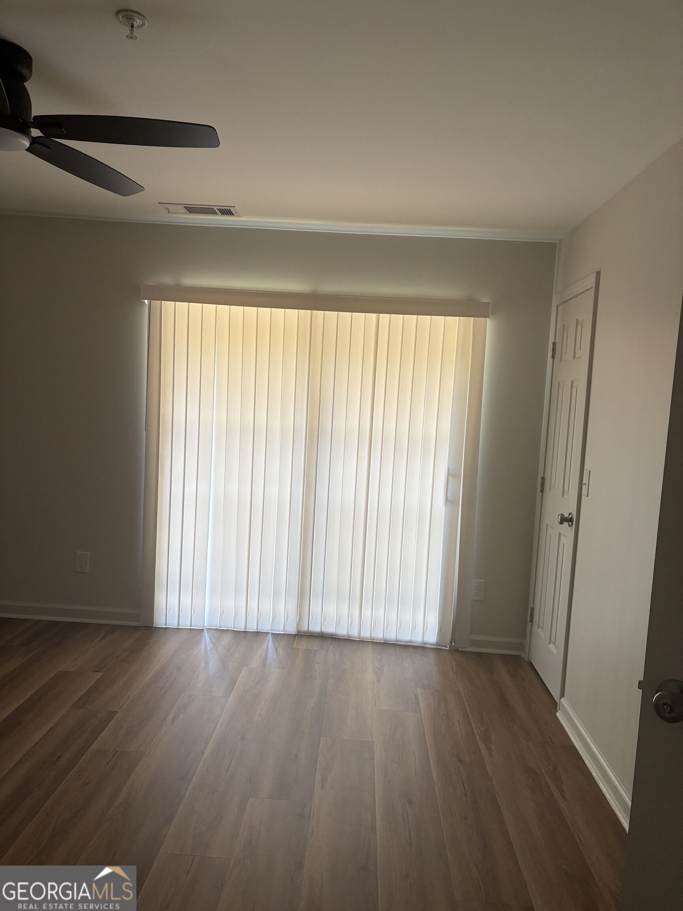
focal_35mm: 26
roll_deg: -2.7
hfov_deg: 53.1
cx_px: 342
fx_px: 684
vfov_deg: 67.3
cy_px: 456
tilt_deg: -5.1
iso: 125
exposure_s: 1/104
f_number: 1.6
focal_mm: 5.96
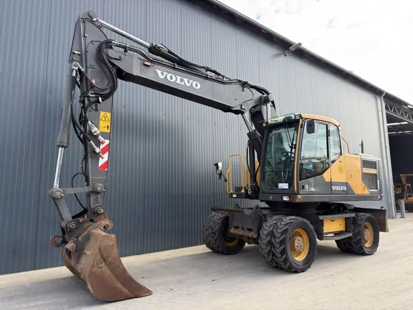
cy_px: 155
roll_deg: +0.5
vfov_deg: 56.8
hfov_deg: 71.6
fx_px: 286
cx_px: 206
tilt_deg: +8.6
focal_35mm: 24
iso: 80
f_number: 1.78
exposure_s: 1/1086
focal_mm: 6.76
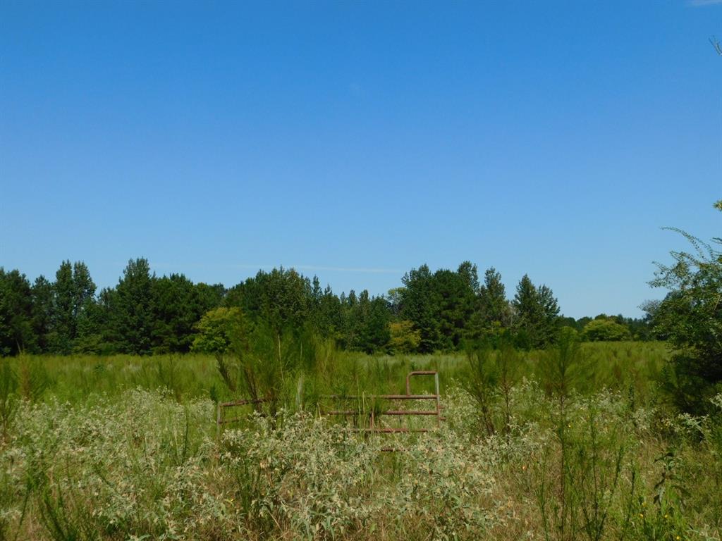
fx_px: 751
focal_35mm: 36
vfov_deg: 39.7
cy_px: 270
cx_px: 361
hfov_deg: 51.4
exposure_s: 1/500
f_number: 7
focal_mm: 6.3
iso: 125
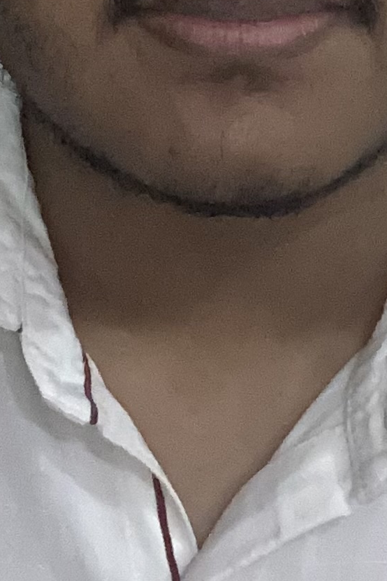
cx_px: 231
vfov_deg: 15.1
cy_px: -485
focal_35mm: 116
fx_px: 1870
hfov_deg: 11.8
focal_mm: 2.71
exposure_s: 1/33
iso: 640
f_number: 2.2
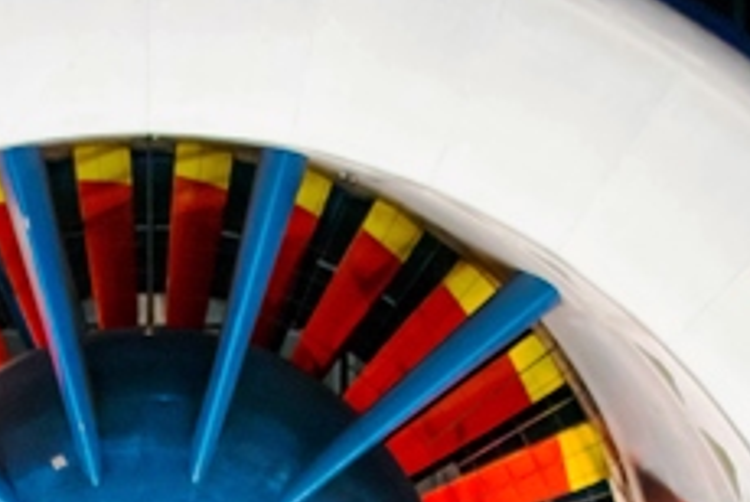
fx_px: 3338
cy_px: 804
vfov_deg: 8.4
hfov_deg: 12.8
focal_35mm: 160
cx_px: 157
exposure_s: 1/30
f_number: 4
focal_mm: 36
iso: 1000
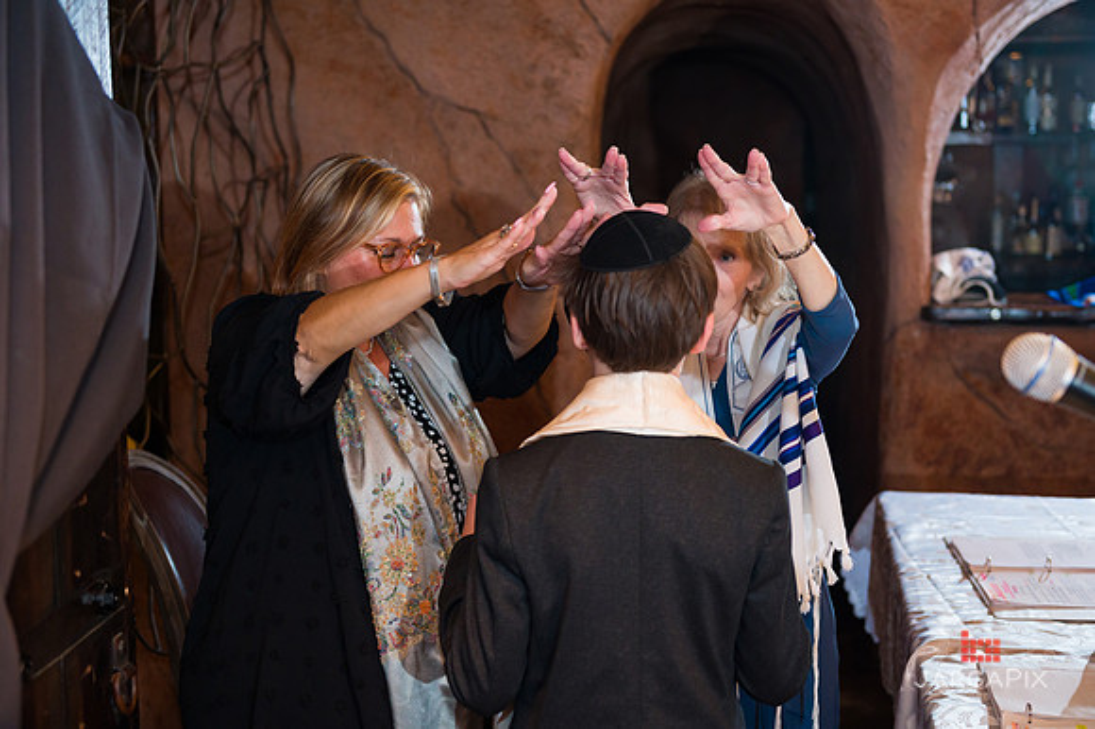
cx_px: 550
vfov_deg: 25.9
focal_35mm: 52
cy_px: 357
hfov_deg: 38.2
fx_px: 1583
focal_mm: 50
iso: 1250
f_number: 4
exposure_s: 1/200
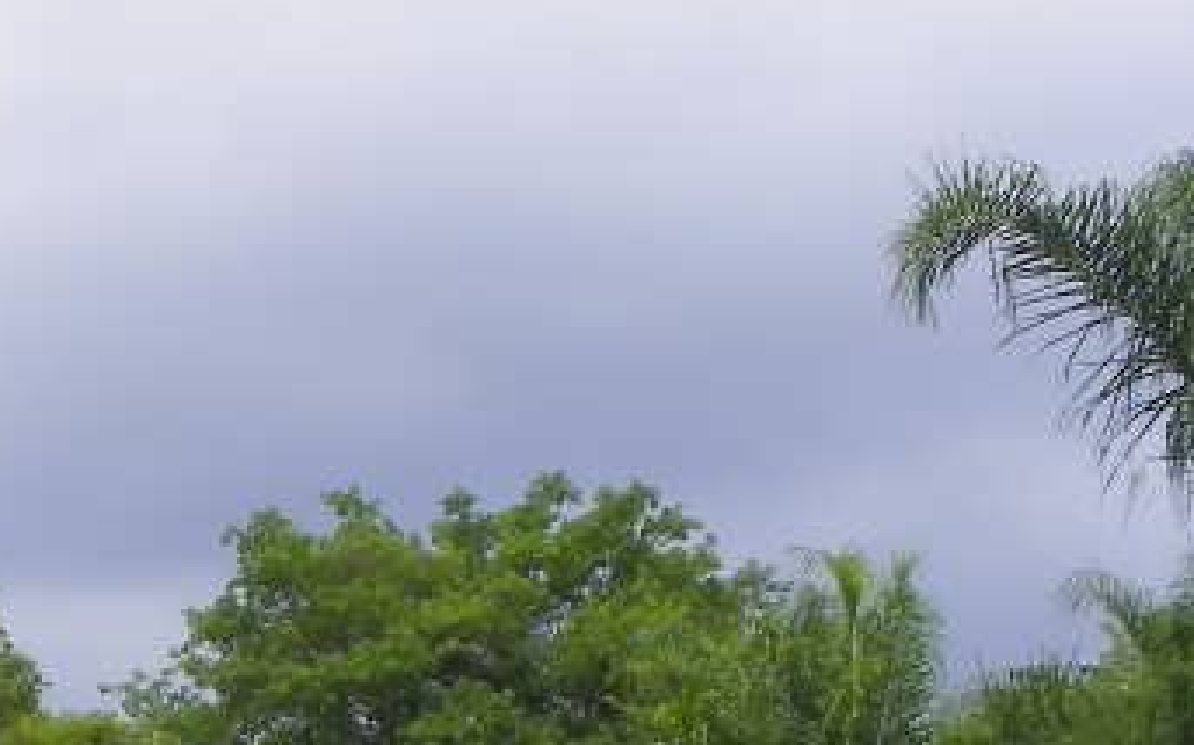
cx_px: -125
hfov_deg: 13.5
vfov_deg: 8.4
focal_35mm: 152
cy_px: 1253
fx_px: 4944
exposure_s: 1/250
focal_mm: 7.3
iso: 64
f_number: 4.5
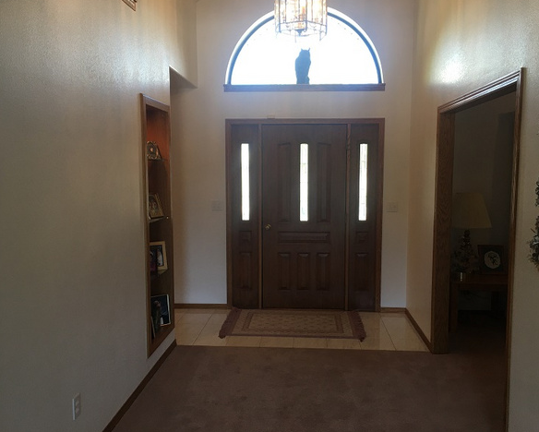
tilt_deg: -4.9
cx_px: 286
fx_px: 495
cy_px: 215
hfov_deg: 57.1
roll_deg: +0.0
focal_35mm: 31
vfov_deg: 47.2
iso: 32
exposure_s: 1/40
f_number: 2.2
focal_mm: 4.15
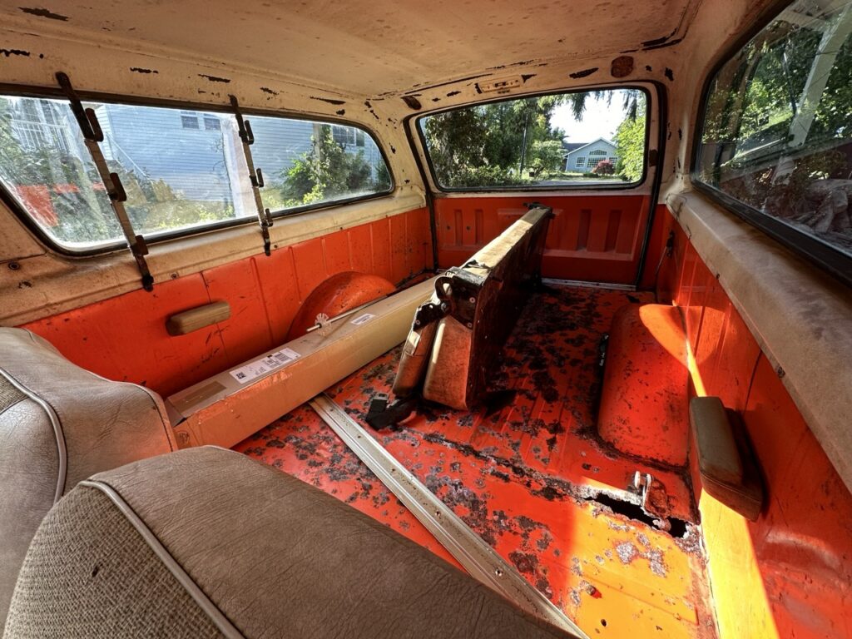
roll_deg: -2.2
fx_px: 345
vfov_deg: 85.7
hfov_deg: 102.1
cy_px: 320
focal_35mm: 14
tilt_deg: -20.1
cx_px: 426
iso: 64
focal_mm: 2.22
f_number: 2.2
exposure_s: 1/99
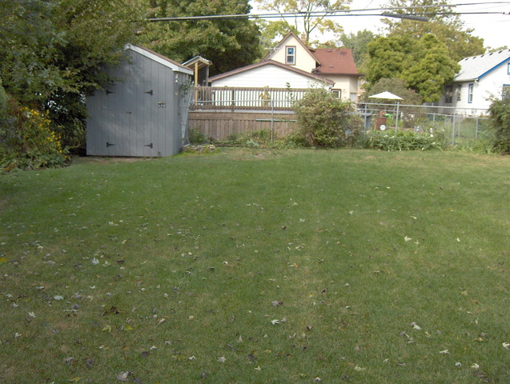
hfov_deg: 47.8
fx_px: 576
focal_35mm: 39
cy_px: 192
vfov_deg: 36.9
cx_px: 255
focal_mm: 8
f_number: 2.8
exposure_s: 1/893
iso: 100
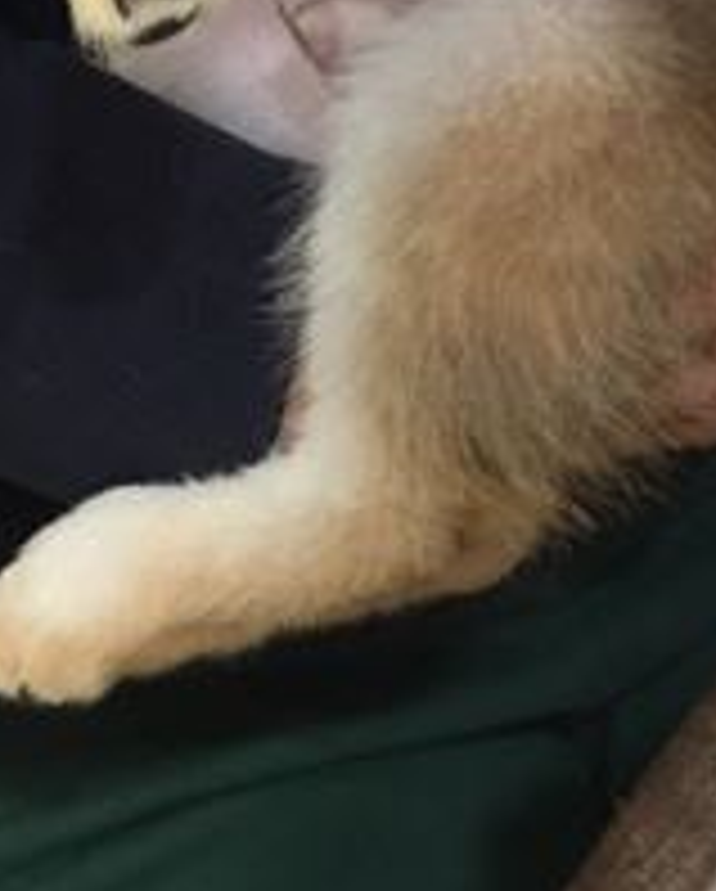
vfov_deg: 14.3
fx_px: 3224
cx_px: 230
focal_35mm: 122
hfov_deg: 12.7
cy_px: -608
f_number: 2.4
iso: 64
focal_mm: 3.3
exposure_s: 1/30
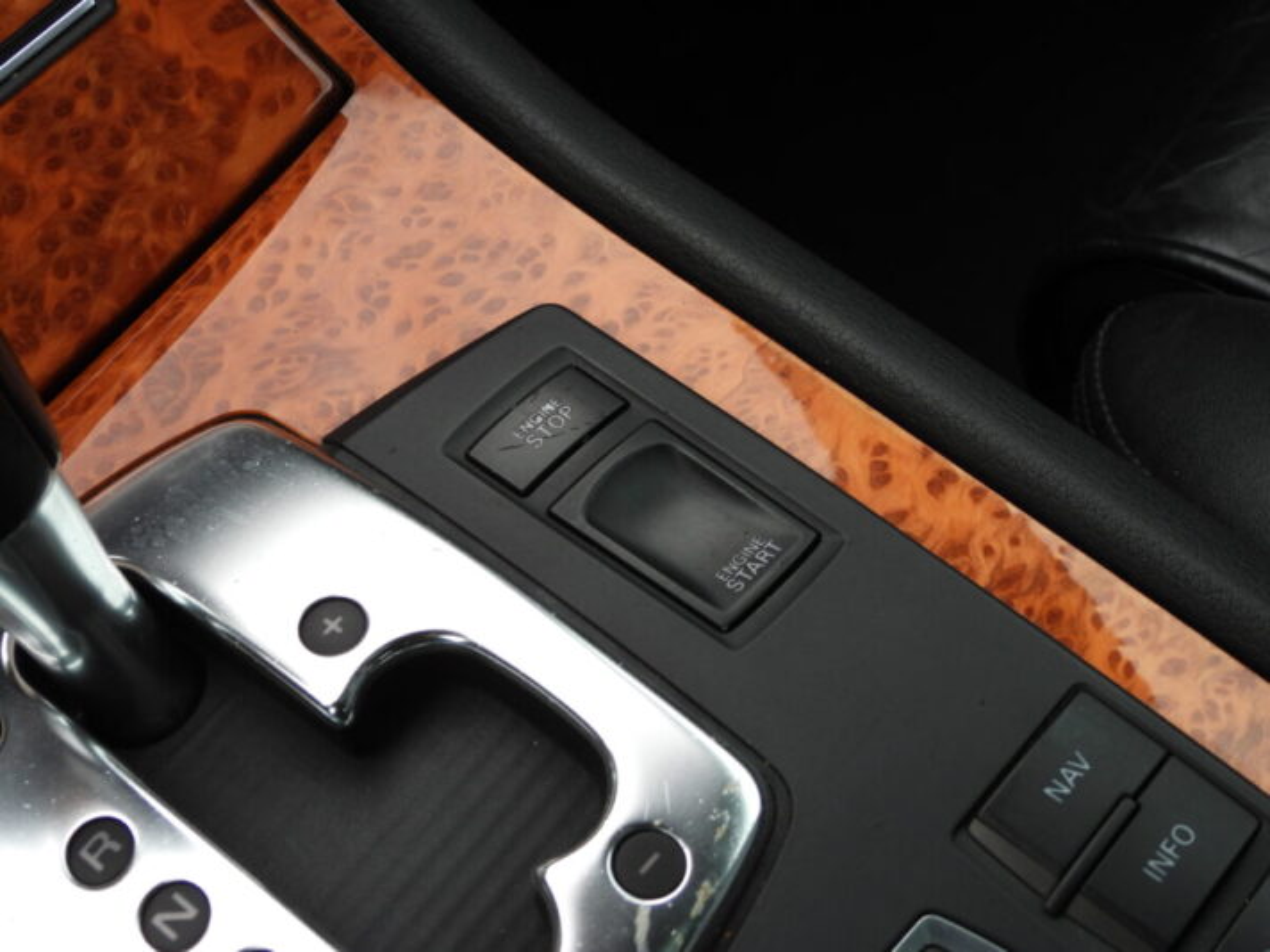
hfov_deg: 38.2
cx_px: 635
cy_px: 476
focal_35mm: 50
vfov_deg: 29.1
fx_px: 1834
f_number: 3.2
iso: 100
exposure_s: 1/250
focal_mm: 9
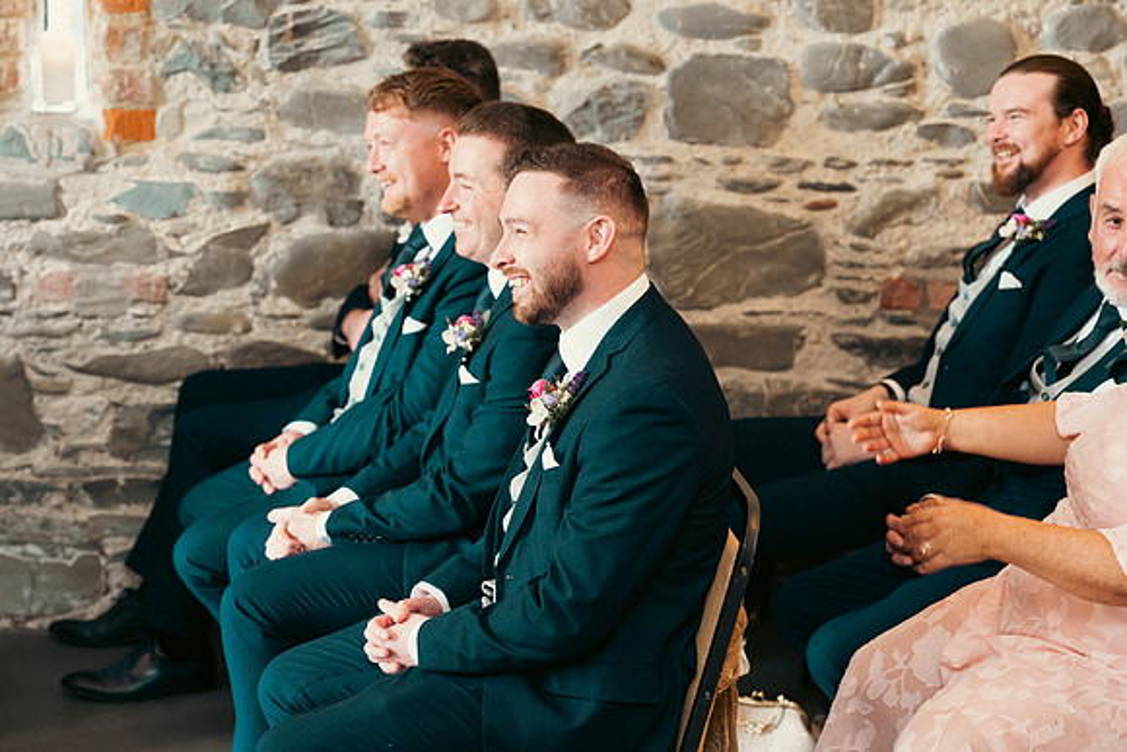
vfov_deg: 19.5
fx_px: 2192
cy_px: 376
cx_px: 564
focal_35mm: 70
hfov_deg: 28.8
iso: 2500
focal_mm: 70
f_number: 3.5
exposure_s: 1/160
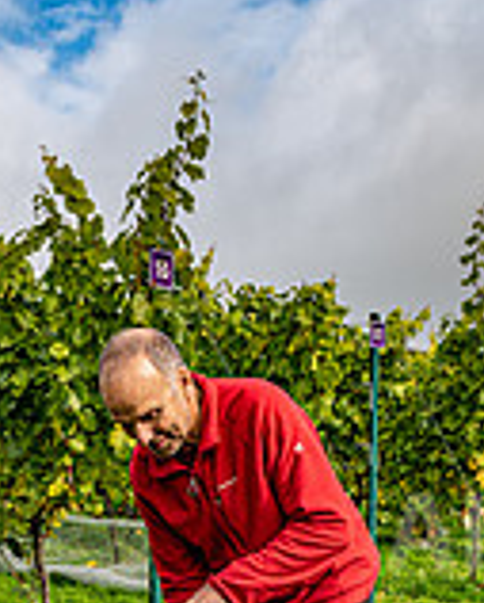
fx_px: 1143
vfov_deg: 25.3
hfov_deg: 23.7
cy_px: 790
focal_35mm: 64
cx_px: 118
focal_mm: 24
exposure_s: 1/640
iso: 80
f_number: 4.5
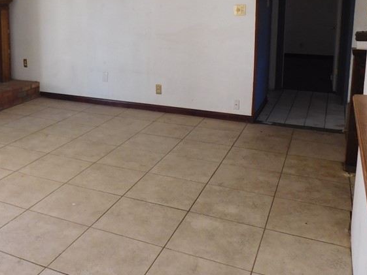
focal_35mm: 42
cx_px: 82
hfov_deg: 43.0
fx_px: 445
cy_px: 66
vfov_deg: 33.6
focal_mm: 4
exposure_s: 1/30
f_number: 3
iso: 125
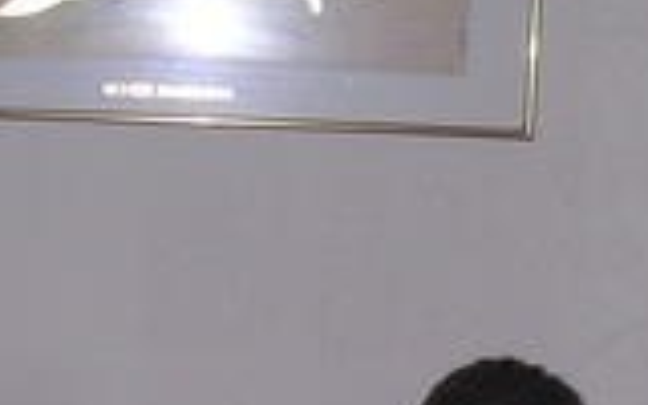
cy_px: 757
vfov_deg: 7.9
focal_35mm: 161
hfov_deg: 13.0
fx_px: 2843
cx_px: 450
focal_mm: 5.8
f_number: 2.8
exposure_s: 1/60.1
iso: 141
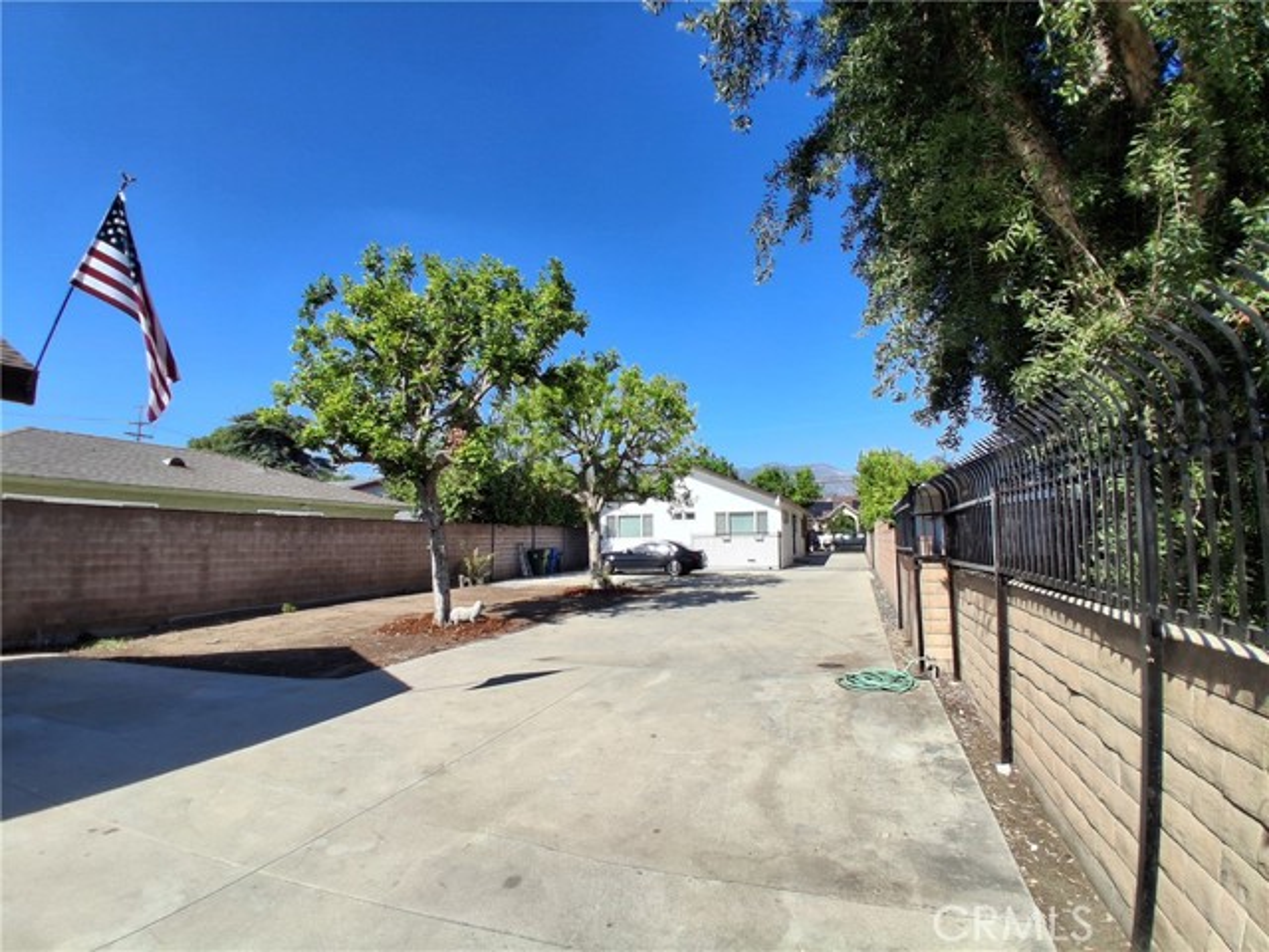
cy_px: 476
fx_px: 623
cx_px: 634
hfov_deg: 91.0
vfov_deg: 74.7
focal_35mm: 17
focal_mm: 1.4
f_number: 2.2
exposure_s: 1/1074
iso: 50
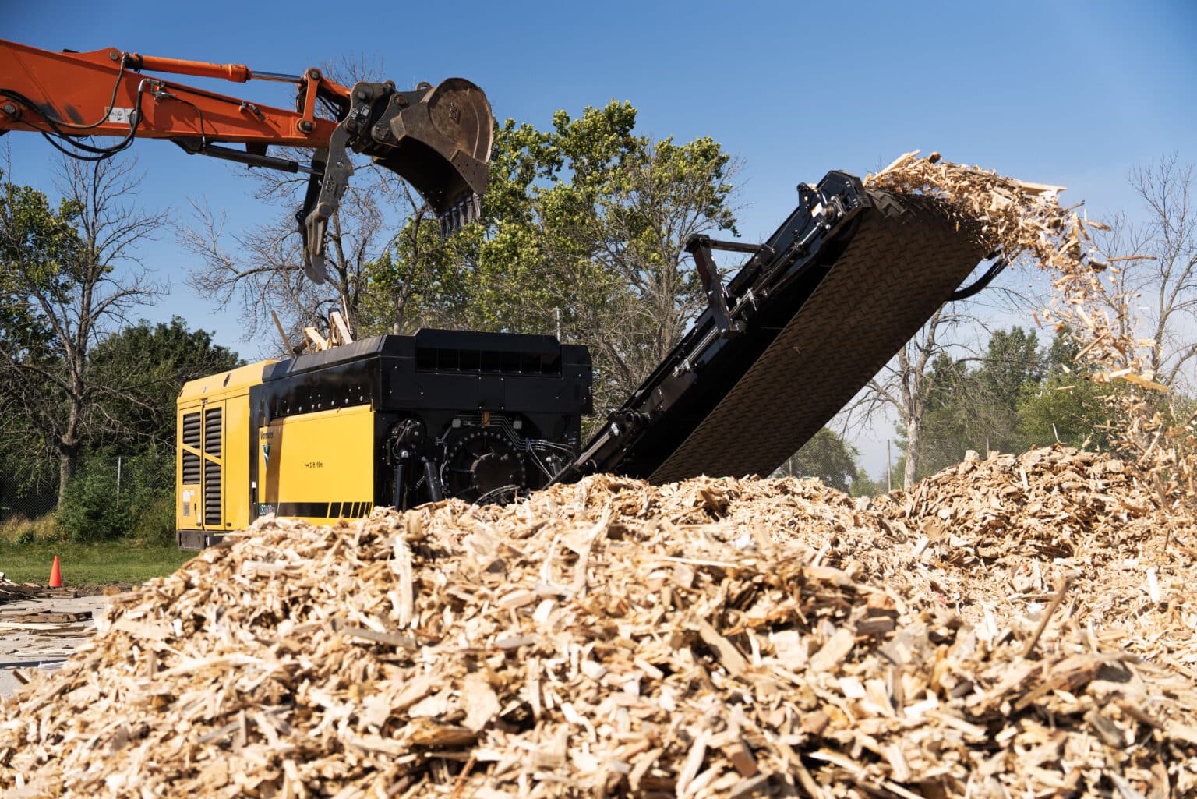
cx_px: 598
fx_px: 1430
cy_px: 400
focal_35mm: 43
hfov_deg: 45.4
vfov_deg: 31.2
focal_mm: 43
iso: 250
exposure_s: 1/8000
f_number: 2.8
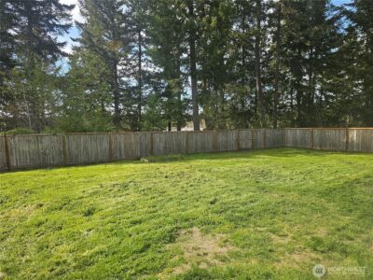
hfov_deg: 73.9
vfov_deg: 58.9
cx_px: 186
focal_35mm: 23
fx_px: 248
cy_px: 140
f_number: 1.7
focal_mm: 6.3
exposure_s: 1/252
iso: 16
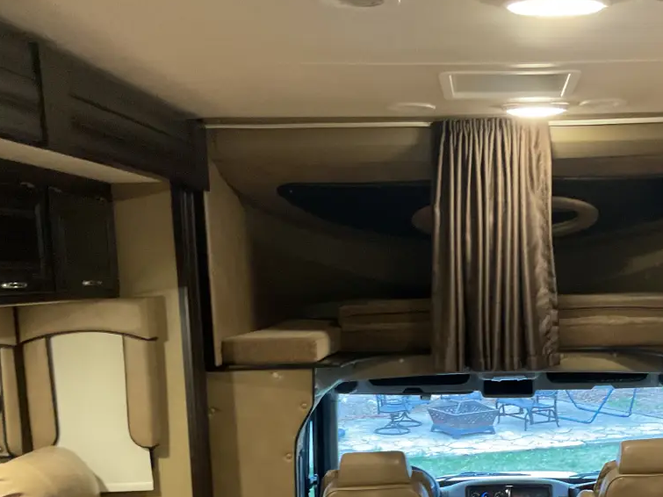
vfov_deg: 27.8
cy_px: 415
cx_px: 507
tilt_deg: -12.2
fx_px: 977
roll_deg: +0.2
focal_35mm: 51
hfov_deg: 36.5
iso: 320
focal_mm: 3
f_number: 1.8
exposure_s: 1/30
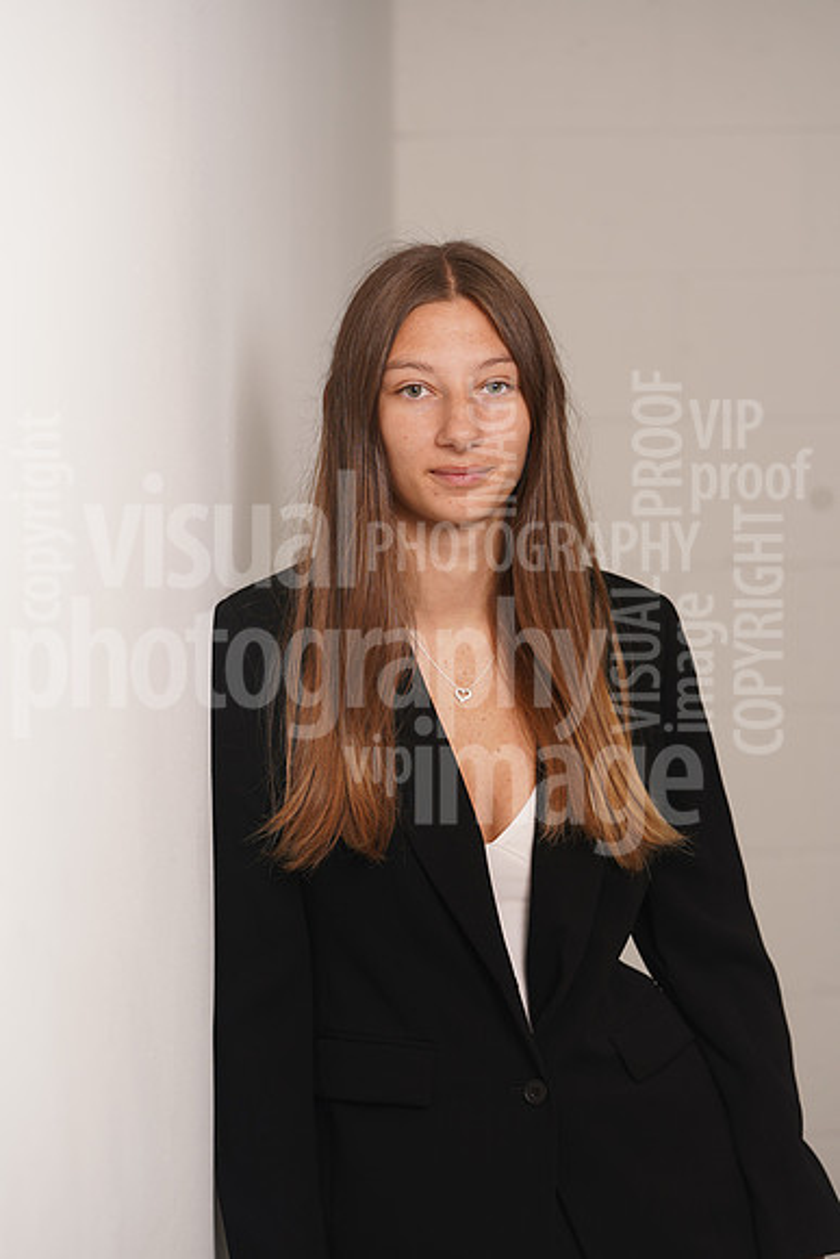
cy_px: 630
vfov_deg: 18.9
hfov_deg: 12.7
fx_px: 3777
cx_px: 420
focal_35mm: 108
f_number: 4.5
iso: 100
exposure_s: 1/80
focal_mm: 108
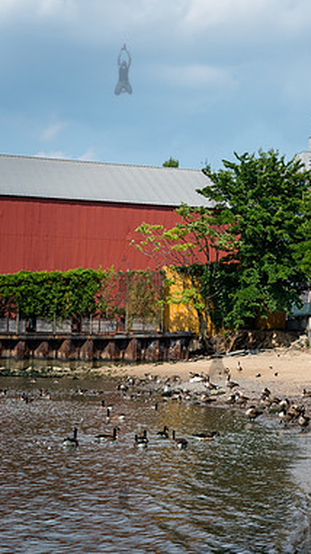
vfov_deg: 25.6
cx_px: 404
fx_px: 1218
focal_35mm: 83
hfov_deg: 14.0
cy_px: 280
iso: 100
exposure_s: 1/1600
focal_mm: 50
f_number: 3.5
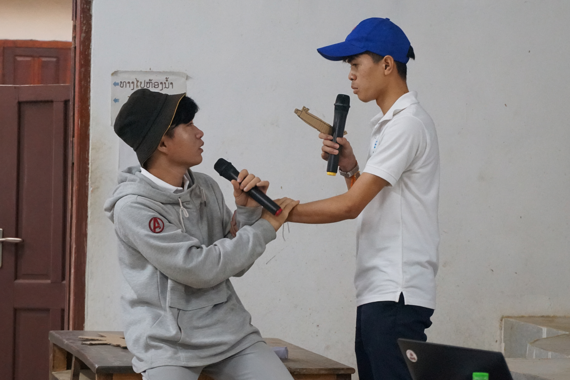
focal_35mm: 110
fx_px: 1734
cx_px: 285
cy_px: 190
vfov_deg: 12.5
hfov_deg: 18.7
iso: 6400
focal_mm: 73
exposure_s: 1/30
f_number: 5.6
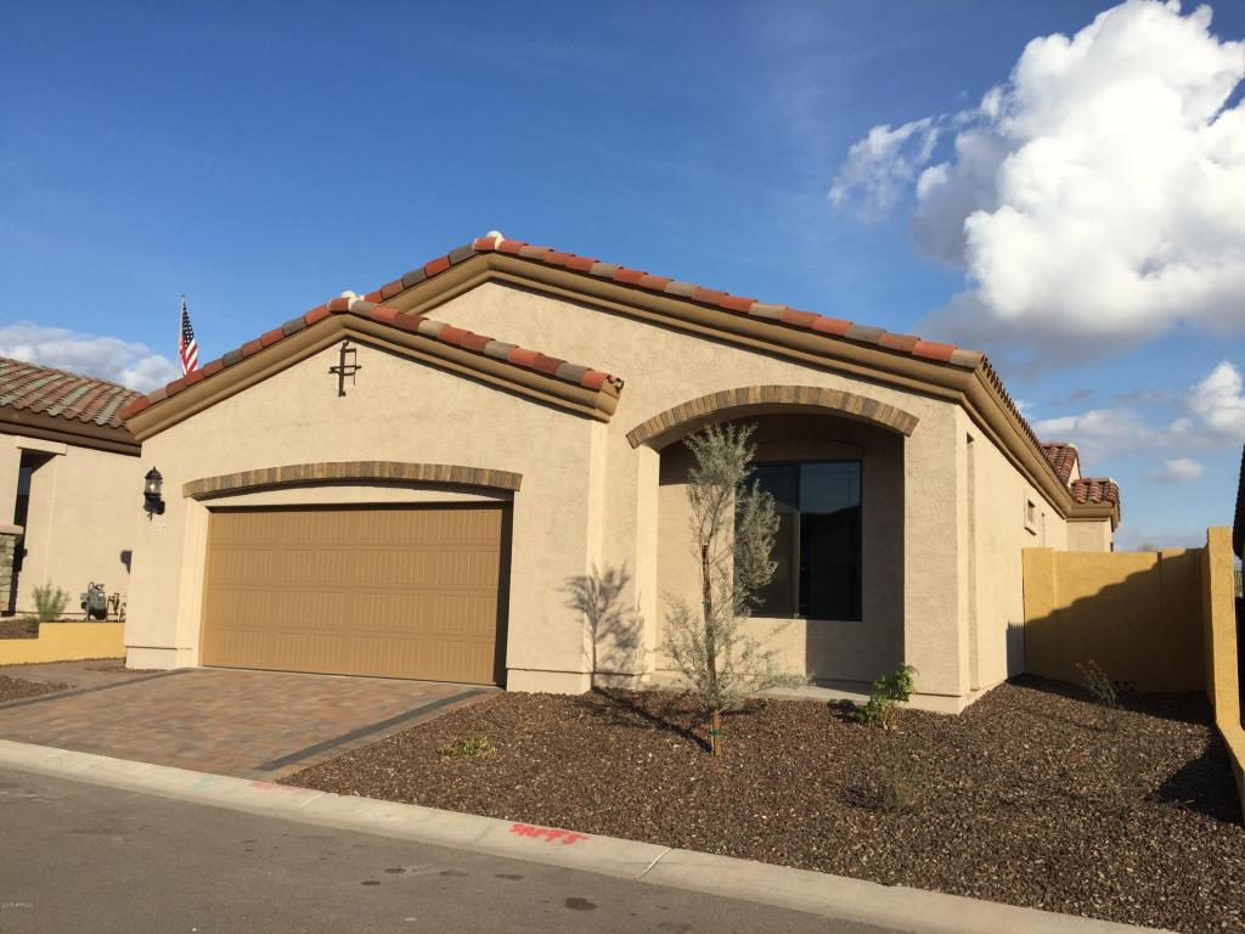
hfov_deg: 61.7
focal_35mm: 29
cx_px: 622
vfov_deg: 48.2
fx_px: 1043
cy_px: 467
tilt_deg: +7.2
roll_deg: -2.1
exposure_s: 1/2198
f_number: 2.2
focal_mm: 4.15
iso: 32
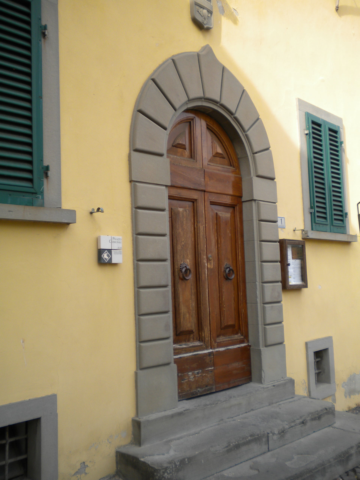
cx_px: 180
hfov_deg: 40.7
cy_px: 240
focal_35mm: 35
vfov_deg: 52.6
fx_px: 485
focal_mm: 6.3
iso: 80
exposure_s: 1/284
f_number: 3.1
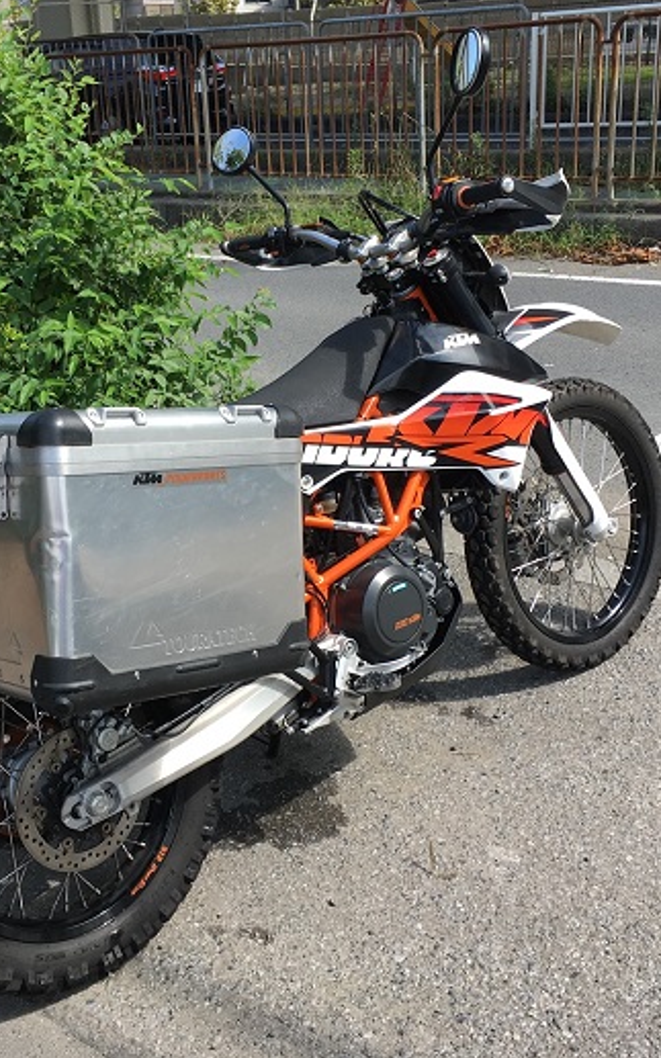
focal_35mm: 42
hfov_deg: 30.4
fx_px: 1211
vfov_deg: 47.2
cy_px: 527
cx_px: 254
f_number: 2.2
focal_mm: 4.15
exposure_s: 1/680
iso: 25
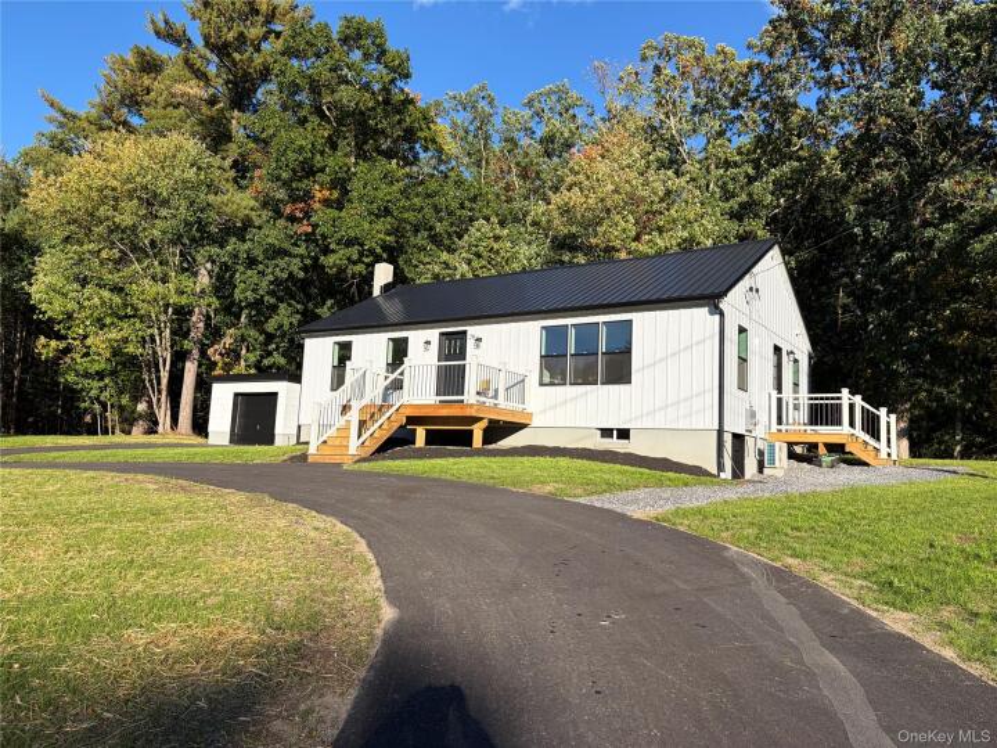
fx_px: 749
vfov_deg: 53.1
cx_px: 498
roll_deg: -2.2
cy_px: 374
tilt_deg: +7.6
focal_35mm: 26
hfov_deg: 67.3
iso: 50
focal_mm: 5.96
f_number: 1.6
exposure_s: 1/2865
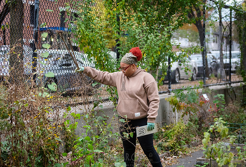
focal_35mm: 90
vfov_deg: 15.4
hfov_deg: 22.4
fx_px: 620
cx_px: 125
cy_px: 85
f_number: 3.5
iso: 2000
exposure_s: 1/640
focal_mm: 80
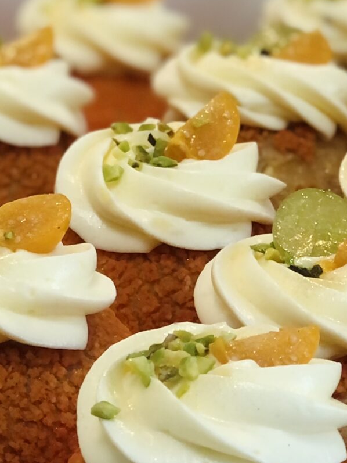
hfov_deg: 8.1
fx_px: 2445
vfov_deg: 10.8
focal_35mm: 183
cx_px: -9
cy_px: 146
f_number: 2.8
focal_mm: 6.6
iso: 40
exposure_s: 1/33
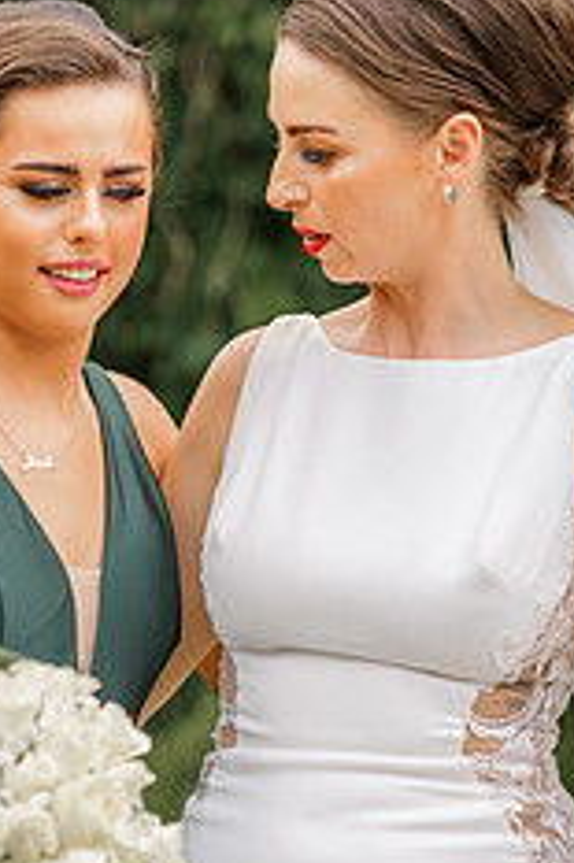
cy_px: 626
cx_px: 230
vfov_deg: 12.5
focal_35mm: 164
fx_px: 3928
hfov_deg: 8.4
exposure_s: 1/640
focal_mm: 85
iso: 100
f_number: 2.8
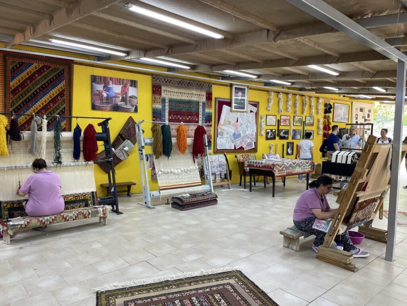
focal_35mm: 26
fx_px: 306
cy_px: 153
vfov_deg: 53.1
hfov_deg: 67.3
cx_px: 204
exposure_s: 1/121
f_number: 1.6
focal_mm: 4.2
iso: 80
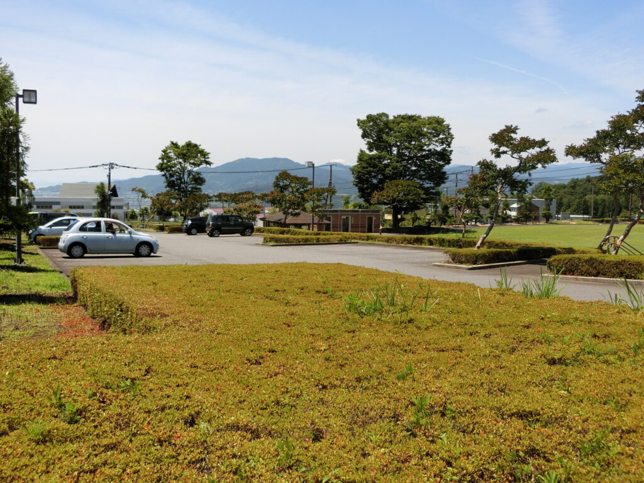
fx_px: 726
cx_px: 322
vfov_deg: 36.8
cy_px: 242
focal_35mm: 39
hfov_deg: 47.9
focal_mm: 6.9
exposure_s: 1/1000
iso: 100
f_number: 4.1
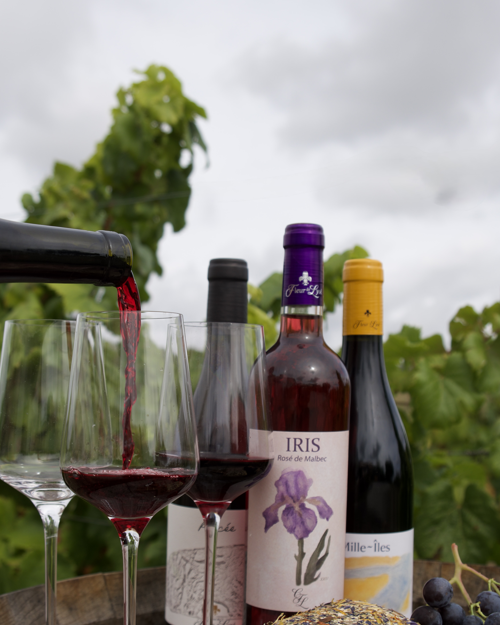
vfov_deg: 37.9
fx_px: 906
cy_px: 372
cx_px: 241
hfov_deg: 30.8
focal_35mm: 49
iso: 200
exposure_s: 1/1000
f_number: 4.5
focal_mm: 25.4
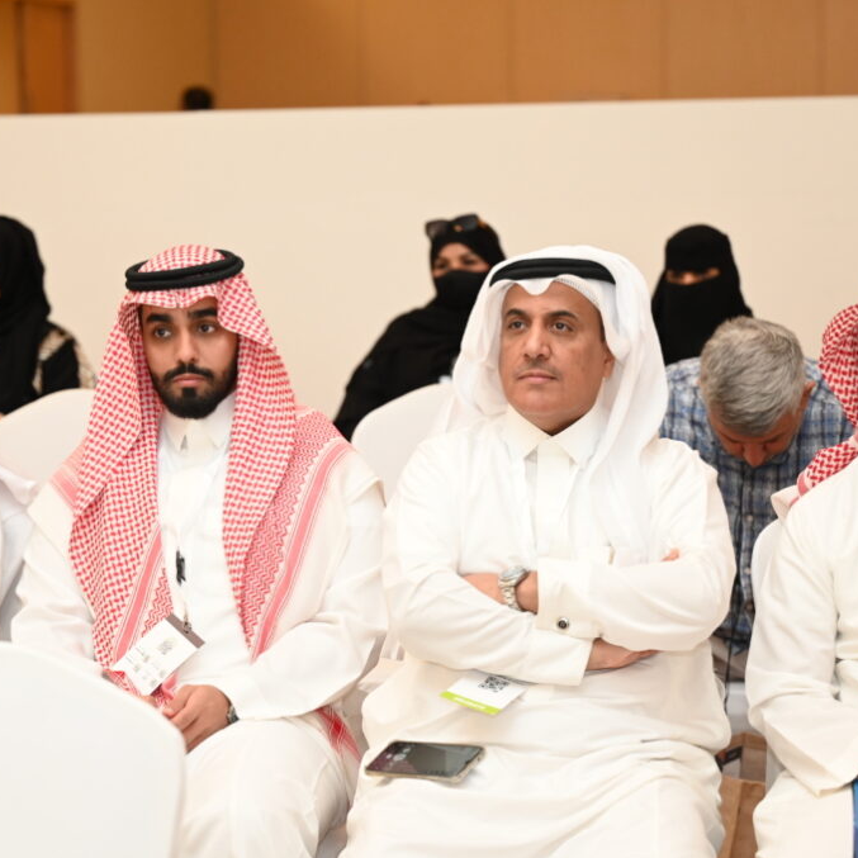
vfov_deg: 19.3
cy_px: 431
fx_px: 2524
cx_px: 346
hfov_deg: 19.3
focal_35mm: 90
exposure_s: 1/125
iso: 2000
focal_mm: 70
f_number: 2.8
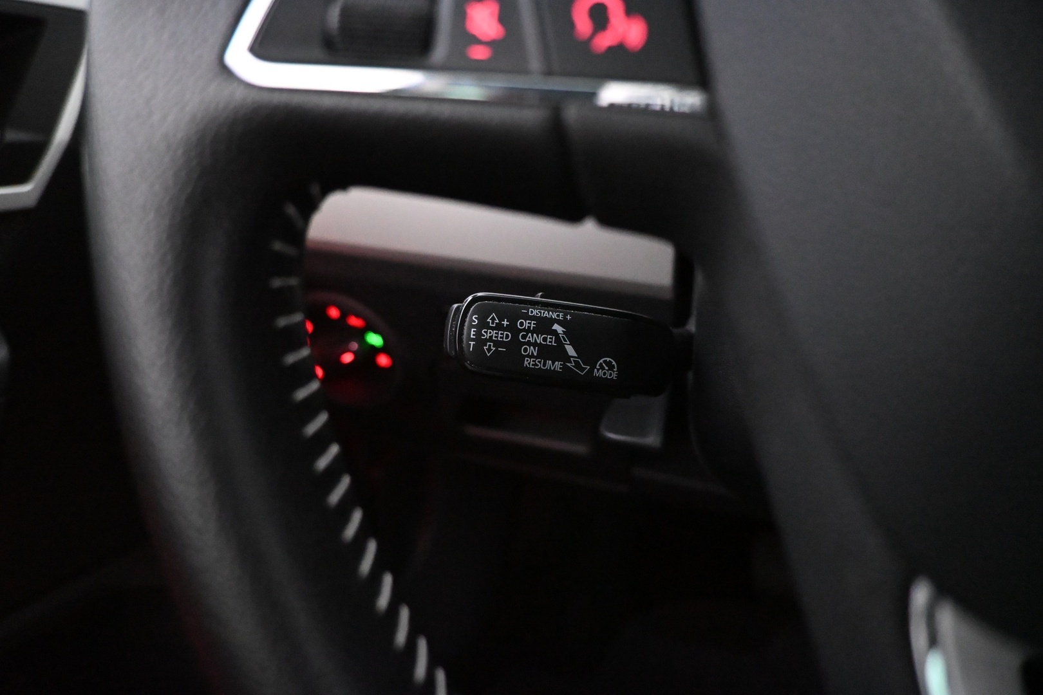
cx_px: 522
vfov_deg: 53.1
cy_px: 348
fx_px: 695
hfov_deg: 73.7
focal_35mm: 24
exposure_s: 1/60
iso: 10000
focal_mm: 16
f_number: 3.5
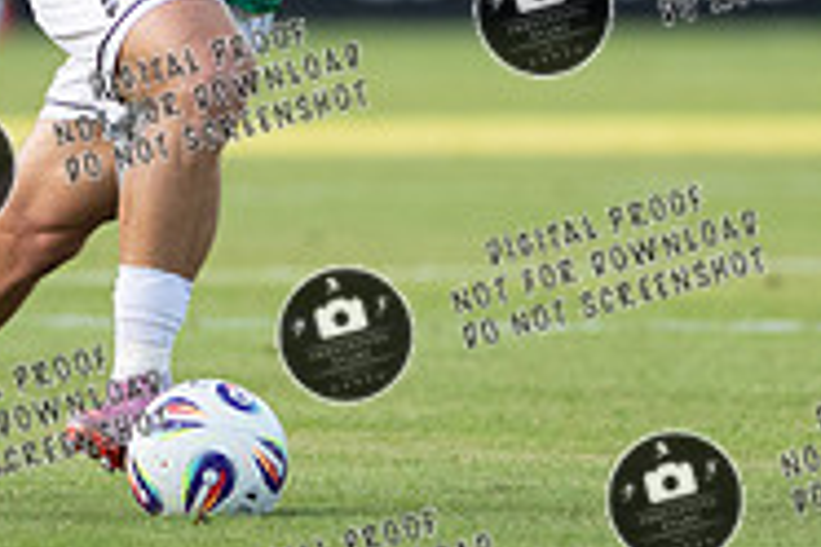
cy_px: -209
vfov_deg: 0.9
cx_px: 335
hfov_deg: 1.4
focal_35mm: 1460
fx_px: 33294
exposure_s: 1/1600
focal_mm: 300
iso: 720
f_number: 3.2
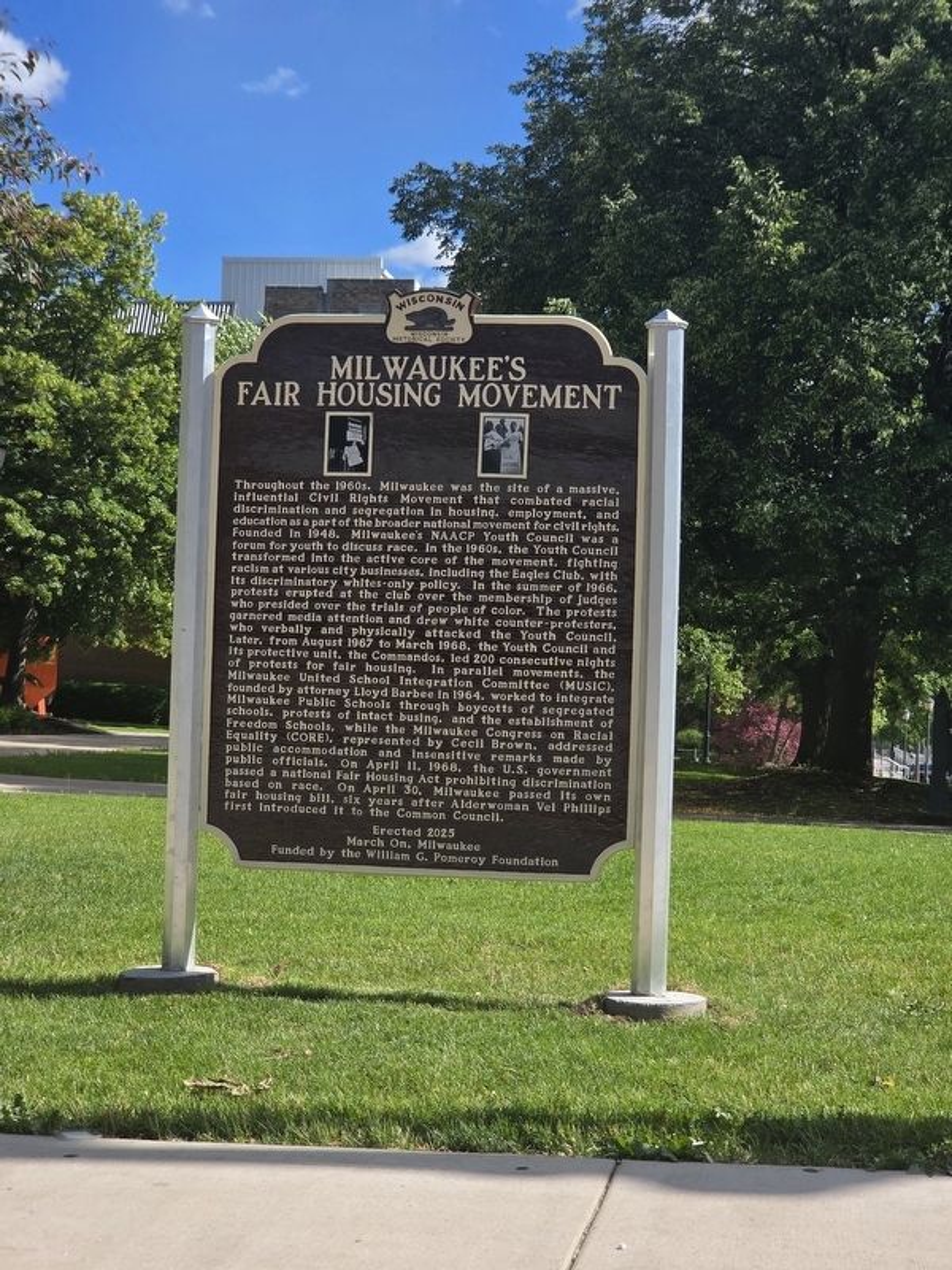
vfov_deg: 28.2
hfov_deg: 21.3
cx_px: 476
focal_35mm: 69
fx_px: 2530
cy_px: 635
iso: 25
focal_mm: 7
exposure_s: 1/927
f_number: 2.4
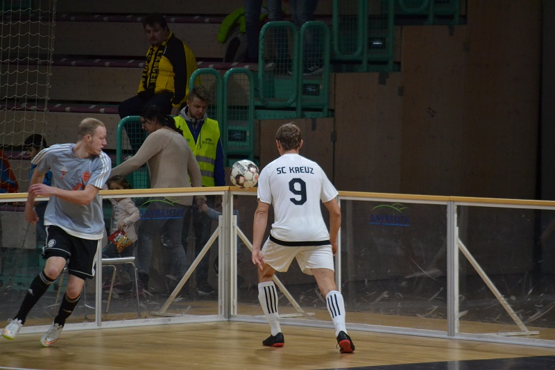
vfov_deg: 4.6
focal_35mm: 300
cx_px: 278
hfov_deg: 6.9
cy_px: 185
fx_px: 4624
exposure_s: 1/500
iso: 2200
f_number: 5.6
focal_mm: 200
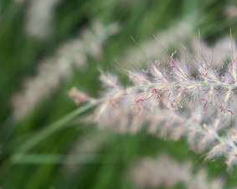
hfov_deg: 16.6
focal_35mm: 116
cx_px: 88
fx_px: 813
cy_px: 116
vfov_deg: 13.3
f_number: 4.5
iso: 500
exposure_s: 1/160
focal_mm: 60
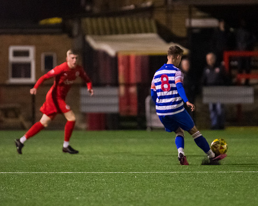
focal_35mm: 602
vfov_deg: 2.6
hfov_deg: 3.2
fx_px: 4595
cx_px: 153
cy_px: 99
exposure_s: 1/1000
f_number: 2.8
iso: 8000
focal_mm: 300
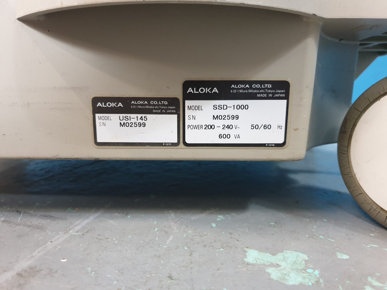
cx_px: 194
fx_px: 291
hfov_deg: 67.3
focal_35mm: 26
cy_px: 145
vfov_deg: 53.1
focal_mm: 4.3
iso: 250
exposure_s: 1/20
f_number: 1.5
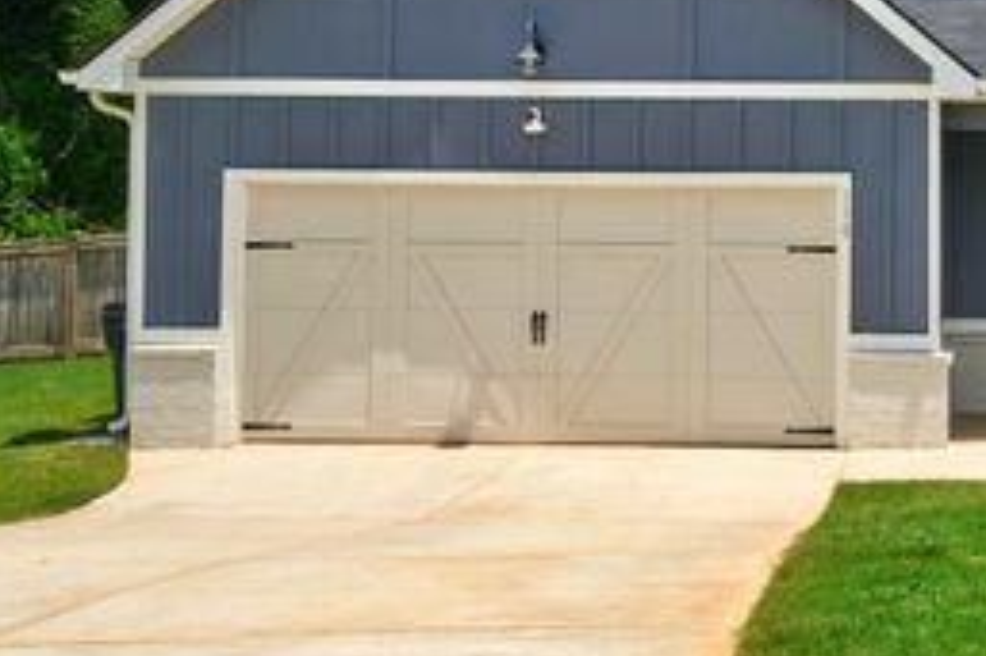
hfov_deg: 28.2
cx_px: 944
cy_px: 152
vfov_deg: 19.8
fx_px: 1861
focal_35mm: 68
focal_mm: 35
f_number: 10
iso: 250
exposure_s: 1/640
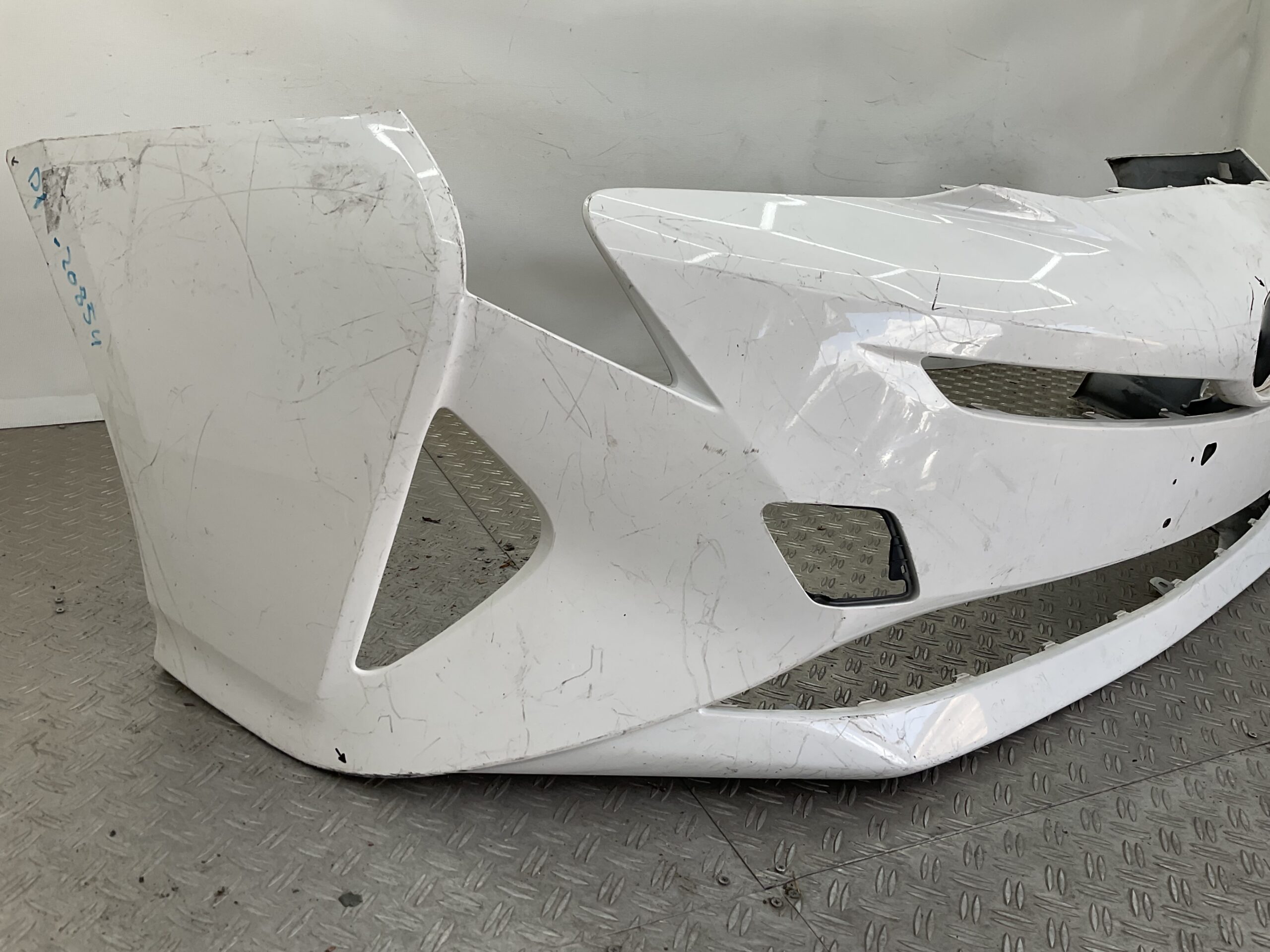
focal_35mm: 29
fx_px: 1064
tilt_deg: -21.2
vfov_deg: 48.2
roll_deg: -6.7
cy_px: 476
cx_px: 635
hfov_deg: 61.7
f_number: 1.8
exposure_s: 1/223
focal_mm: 3
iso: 16
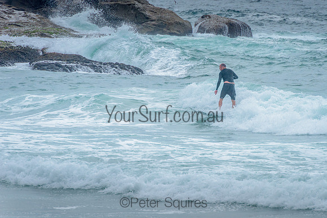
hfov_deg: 4.2
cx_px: 200
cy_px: 105
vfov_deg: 2.8
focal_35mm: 490
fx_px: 4453
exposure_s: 1/1600
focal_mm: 400
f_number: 9
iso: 500
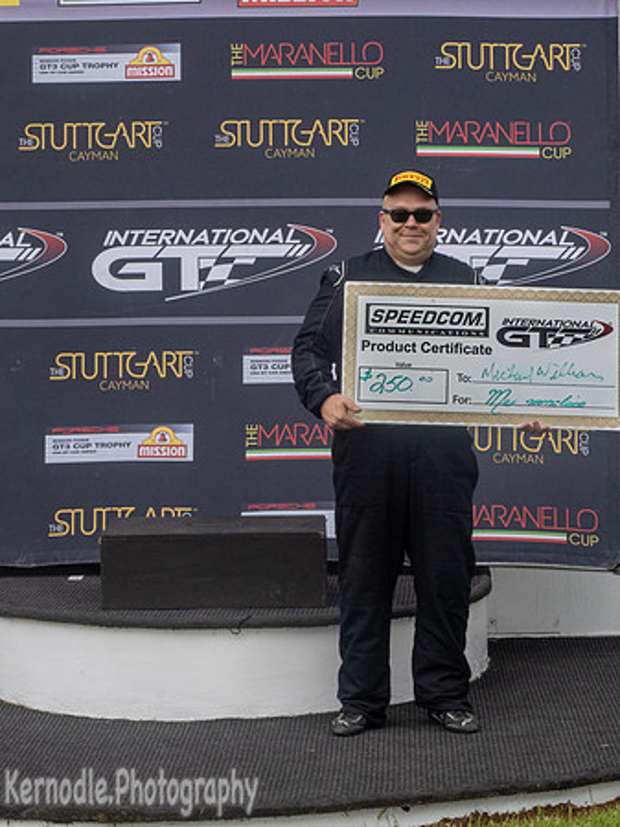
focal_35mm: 110
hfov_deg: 13.4
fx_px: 2639
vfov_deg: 17.8
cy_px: 403
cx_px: 243
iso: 320
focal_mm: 40
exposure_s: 1/60
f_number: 18
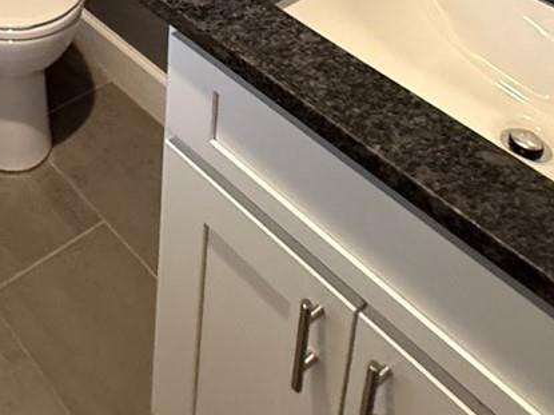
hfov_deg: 30.9
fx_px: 864
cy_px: -290
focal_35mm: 54
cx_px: -85
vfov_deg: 20.7
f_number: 2.2
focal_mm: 2.22
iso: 640
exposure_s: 1/60
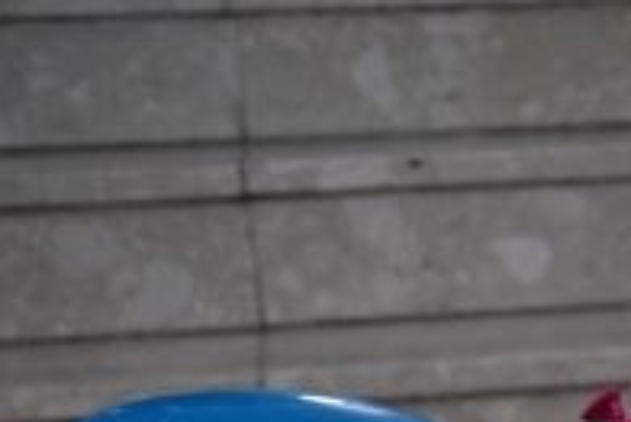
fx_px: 2929
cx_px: 1223
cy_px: 854
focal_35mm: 167
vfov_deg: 7.9
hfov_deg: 11.2
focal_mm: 41
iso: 1600
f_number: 7.1
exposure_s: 1/160
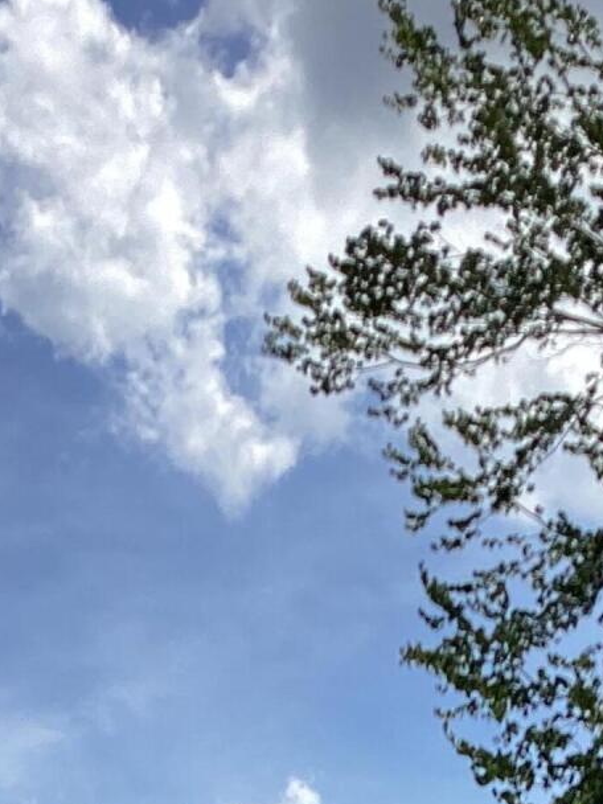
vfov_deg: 16.9
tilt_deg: +4.2
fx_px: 2369
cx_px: 227
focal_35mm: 102
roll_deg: -1.4
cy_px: 1300
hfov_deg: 14.5
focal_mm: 3.3
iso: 25
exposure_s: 1/1431
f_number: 2.4
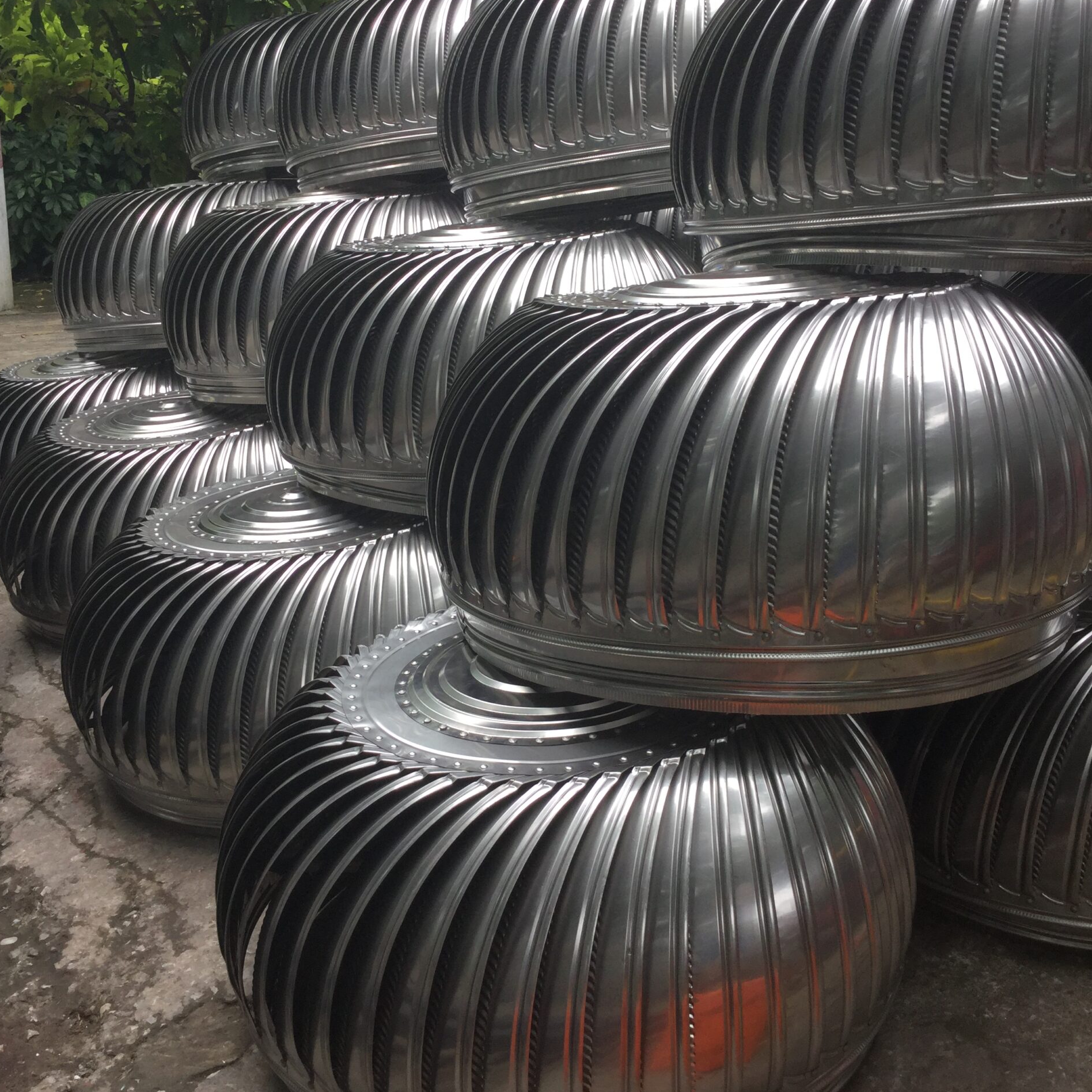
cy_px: 500
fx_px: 1321
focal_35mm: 37
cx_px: 540
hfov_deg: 44.9
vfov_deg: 44.9
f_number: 2.4
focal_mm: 3.3
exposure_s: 1/261
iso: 25
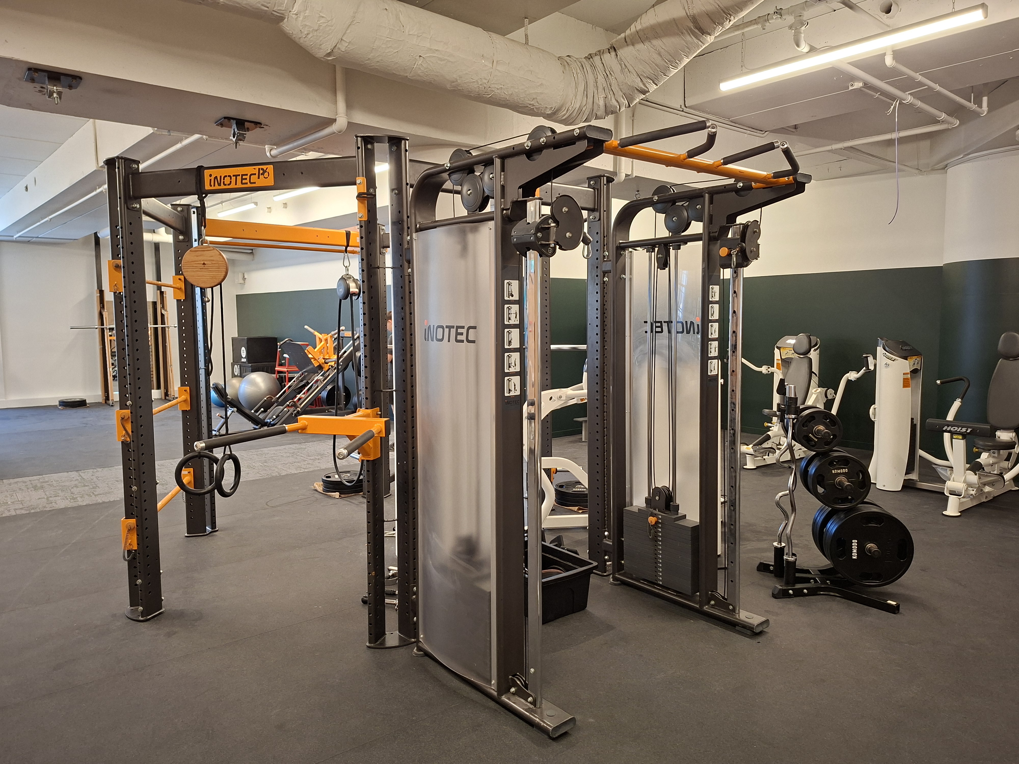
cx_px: 510
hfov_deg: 73.9
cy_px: 382
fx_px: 677
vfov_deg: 58.9
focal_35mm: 23
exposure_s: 1/50
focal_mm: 5.54
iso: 160
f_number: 1.8
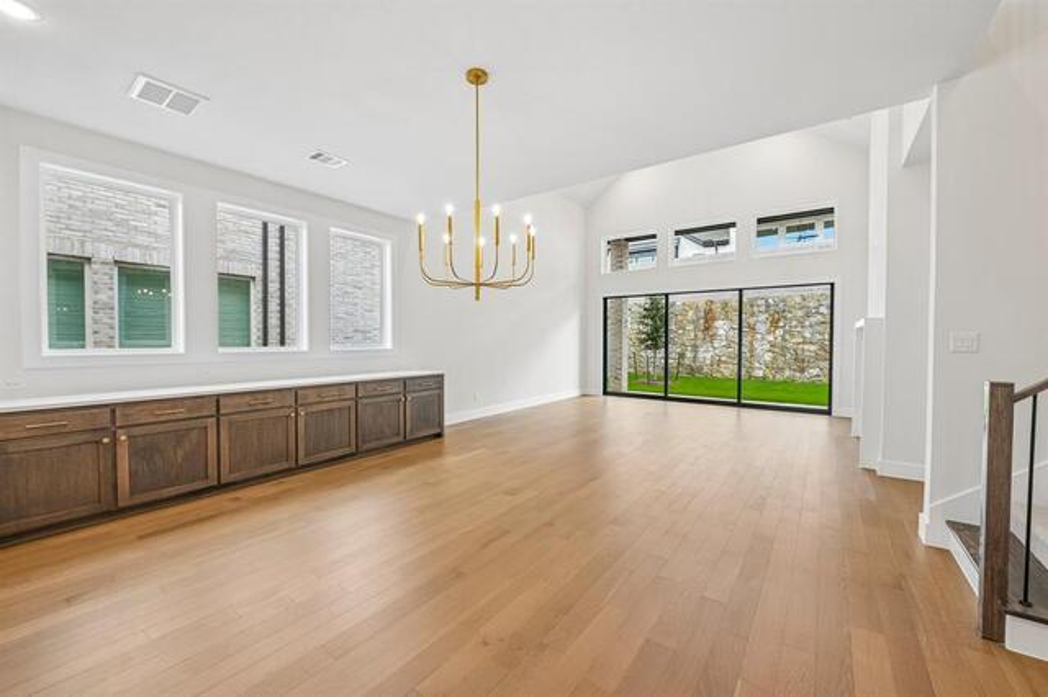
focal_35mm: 14
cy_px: 348
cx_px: 524
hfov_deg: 104.3
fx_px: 407
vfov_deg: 81.1
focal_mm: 14
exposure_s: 1/40
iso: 400
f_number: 8
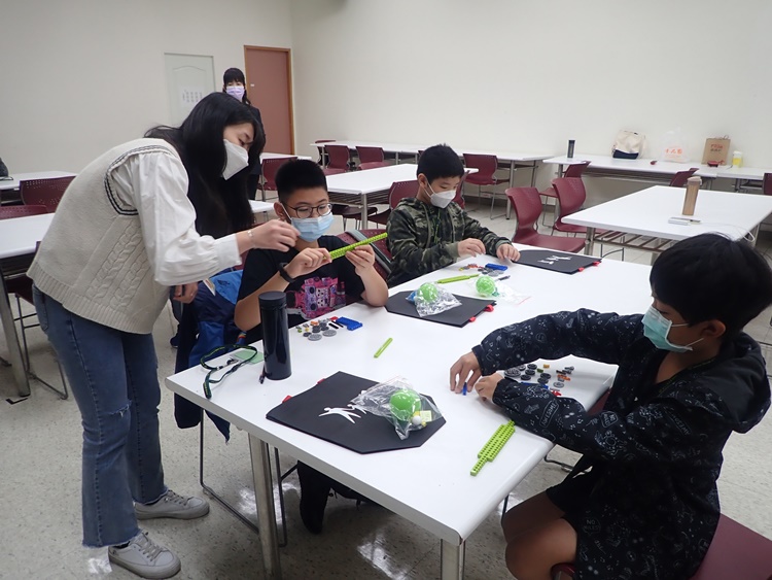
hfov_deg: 69.4
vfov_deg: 54.9
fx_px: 558
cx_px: 386
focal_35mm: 25
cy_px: 290
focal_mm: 4.5
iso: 125
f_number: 2
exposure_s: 1/100
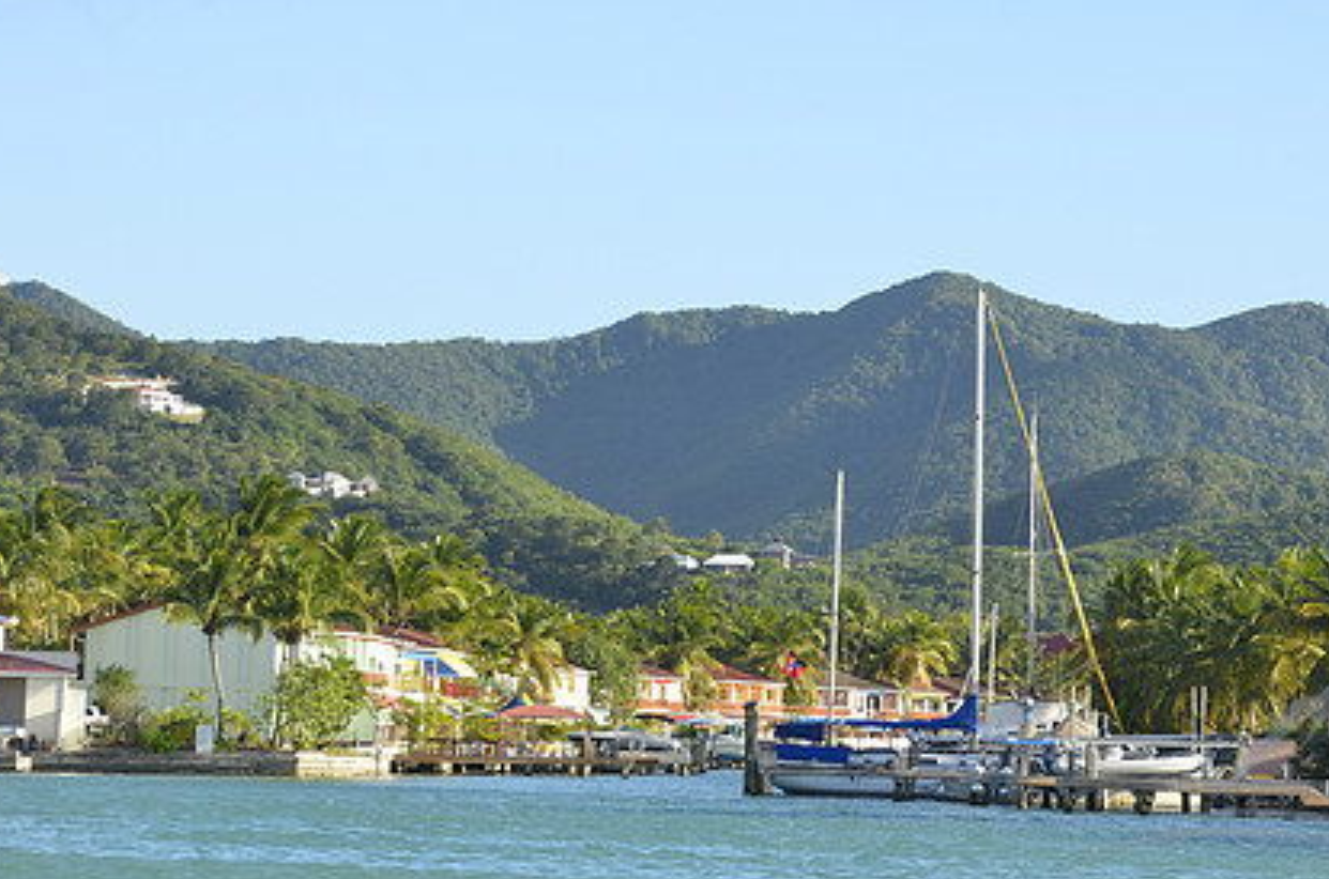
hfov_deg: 12.3
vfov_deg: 8.1
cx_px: 831
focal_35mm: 168
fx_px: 6188
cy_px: 427
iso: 180
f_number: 8
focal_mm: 80
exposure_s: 1/250
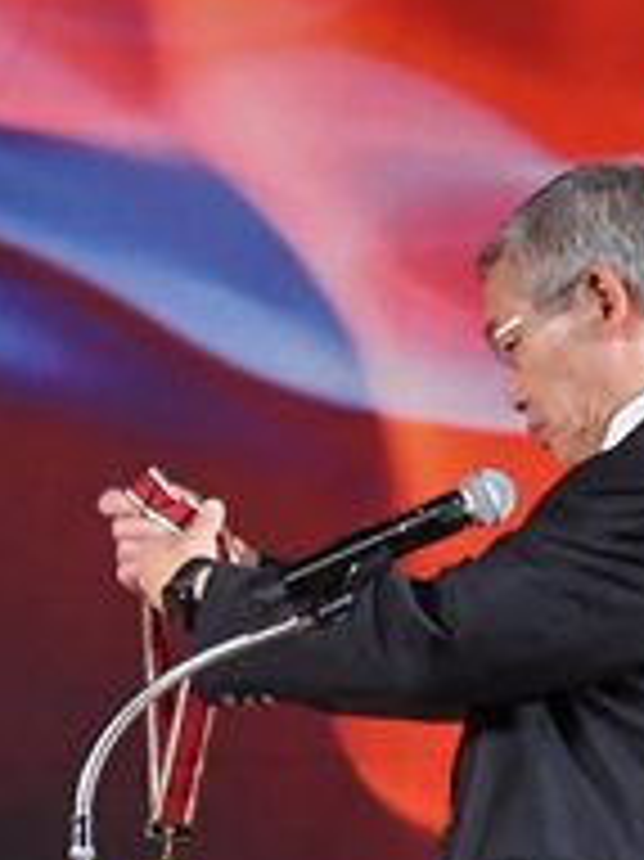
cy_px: 1009
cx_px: -137
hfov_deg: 1.8
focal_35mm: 848
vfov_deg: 2.3
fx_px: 21059
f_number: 5.6
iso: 4000
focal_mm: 145
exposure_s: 1/400
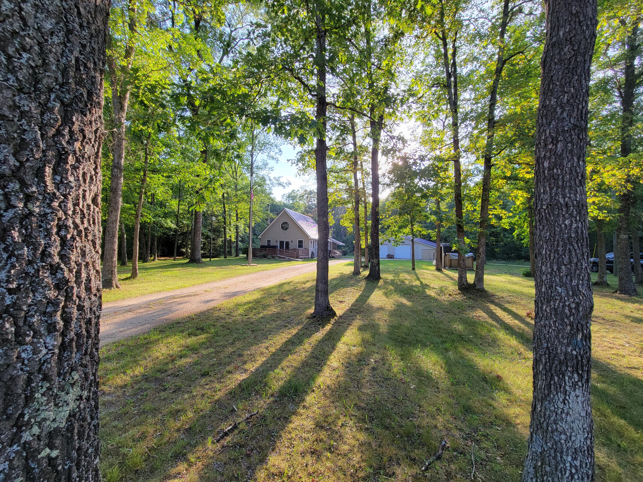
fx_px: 241
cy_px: 241
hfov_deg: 106.2
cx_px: 322
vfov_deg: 89.9
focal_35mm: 13
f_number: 2.2
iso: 50
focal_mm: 2.2
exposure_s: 1/177
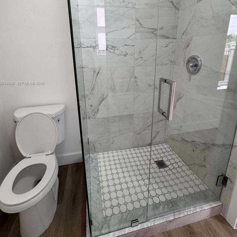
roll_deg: +1.7
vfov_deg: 81.8
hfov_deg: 84.0
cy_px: 84
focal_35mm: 17
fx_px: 132
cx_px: 116
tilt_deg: -14.3
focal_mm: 2.22
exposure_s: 1/120
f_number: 2.2
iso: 125
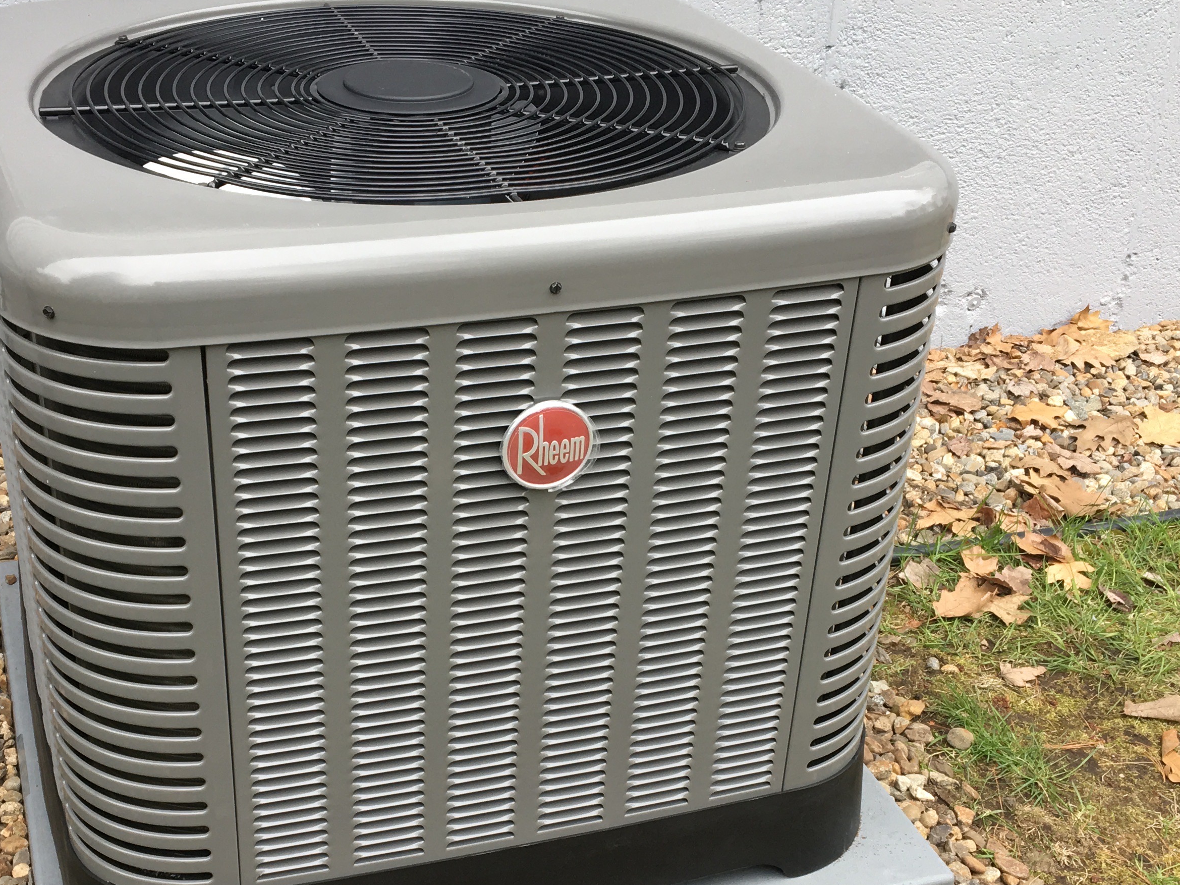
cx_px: 511
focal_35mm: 50
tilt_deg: -32.0
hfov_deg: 38.1
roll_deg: -2.0
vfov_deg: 28.9
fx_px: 1704
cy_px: 605
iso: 32
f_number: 2.2
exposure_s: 1/120
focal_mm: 4.15
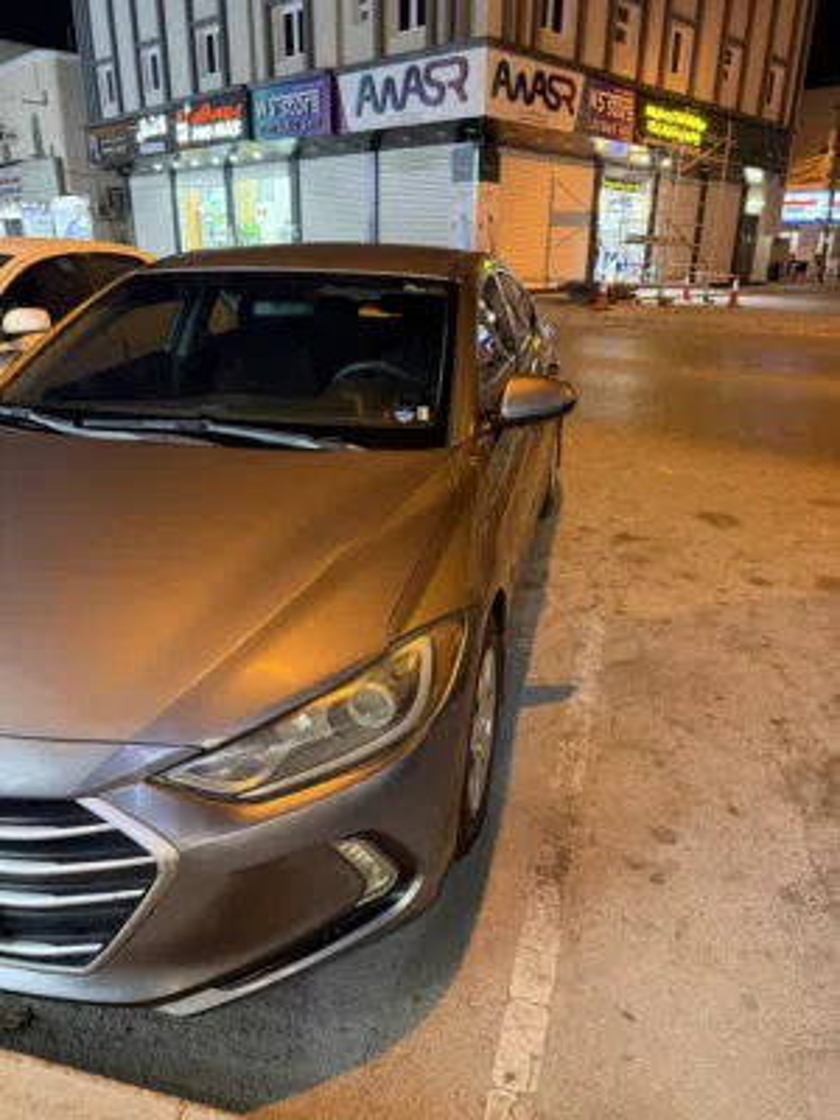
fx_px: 777
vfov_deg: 71.6
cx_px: 420
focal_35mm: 24
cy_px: 560
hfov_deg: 56.8
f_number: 1.78
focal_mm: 6.76
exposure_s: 1/50
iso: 400
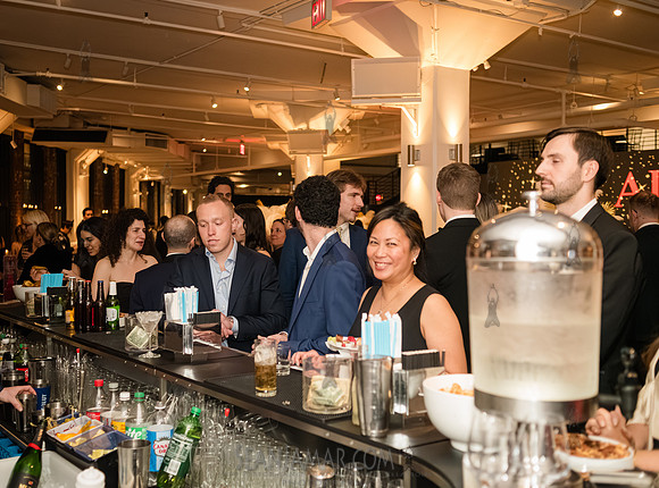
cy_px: 244
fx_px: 747
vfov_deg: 36.2
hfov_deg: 47.5
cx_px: 283
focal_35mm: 39
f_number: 3.2
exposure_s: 1/250
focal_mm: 35
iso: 8000
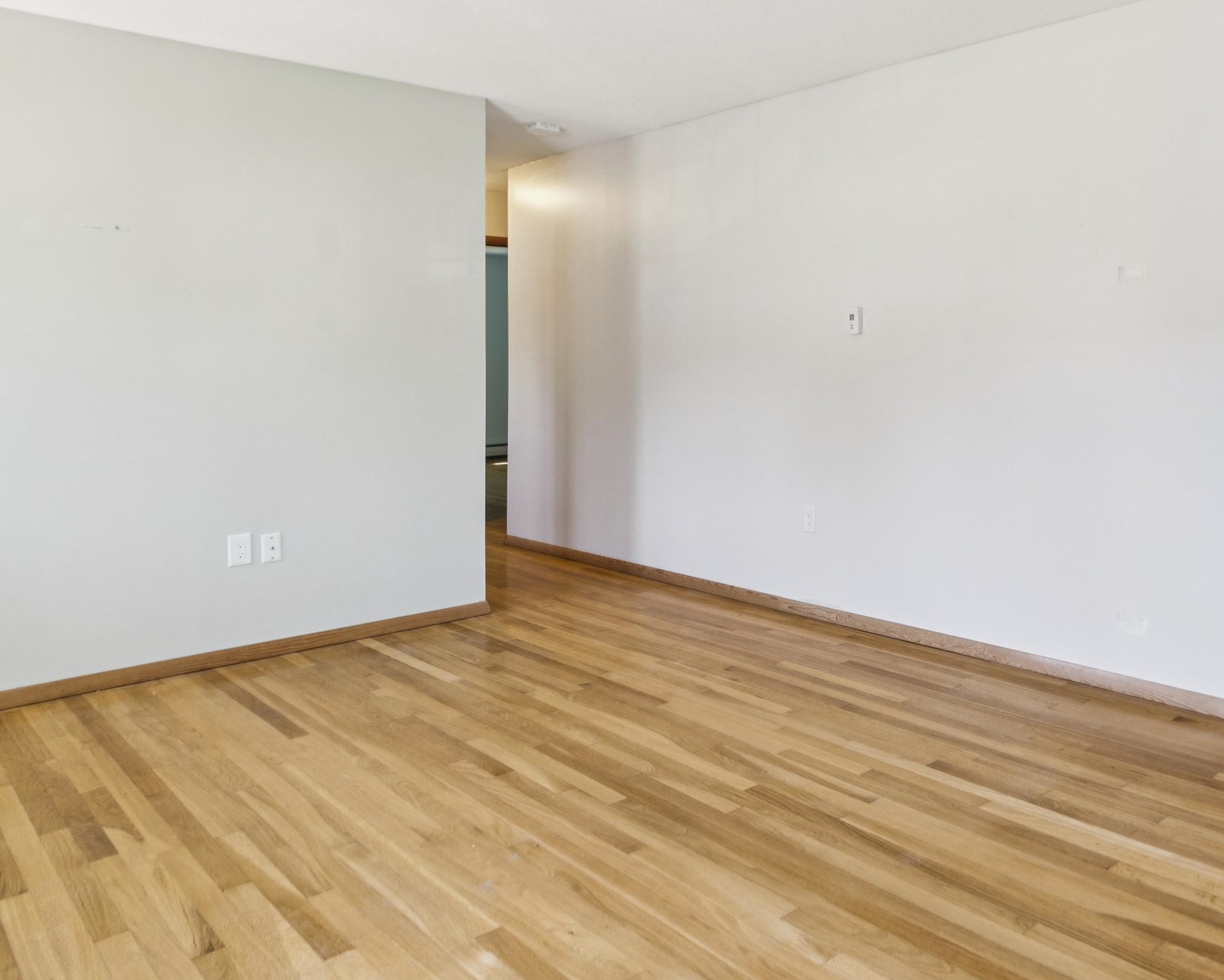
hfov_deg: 60.4
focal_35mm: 27
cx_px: 925
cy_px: 347
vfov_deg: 52.4
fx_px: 978
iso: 400
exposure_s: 1/8
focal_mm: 16
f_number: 7.1
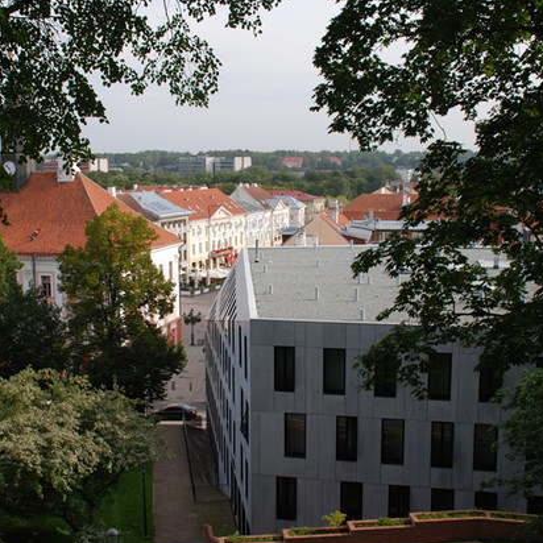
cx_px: 252
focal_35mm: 46
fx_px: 810
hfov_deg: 37.0
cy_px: 271
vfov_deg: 37.0
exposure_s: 1/320
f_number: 9
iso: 200
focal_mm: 23
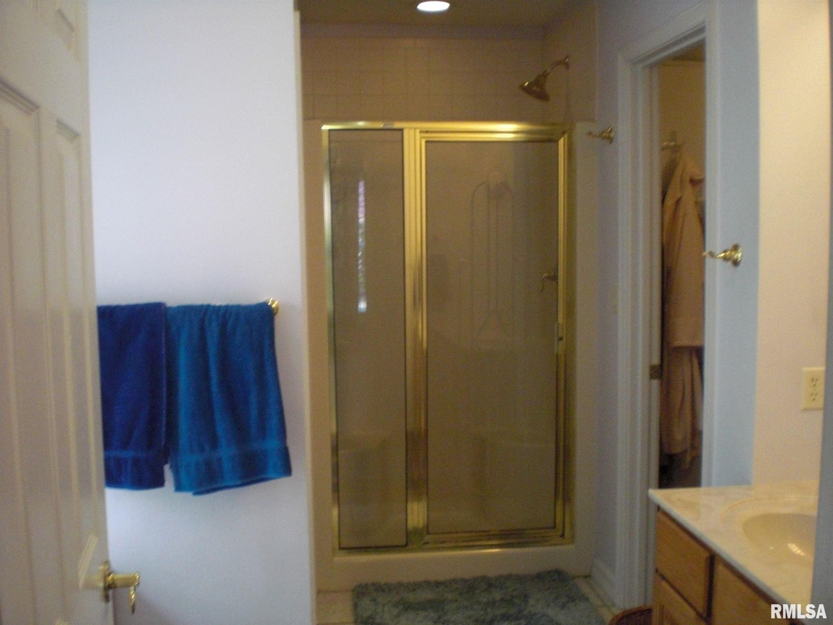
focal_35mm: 38
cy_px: 312
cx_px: 416
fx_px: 914
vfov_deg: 37.7
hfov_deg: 49.0
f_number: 3.1
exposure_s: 1/80
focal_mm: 6.3
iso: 400
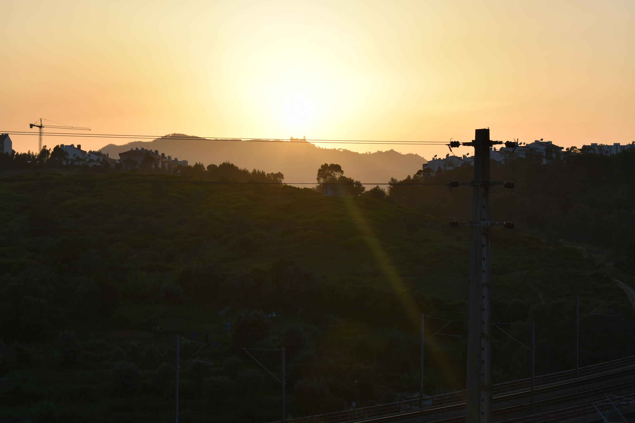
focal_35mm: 82
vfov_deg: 16.6
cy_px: 212
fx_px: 1455
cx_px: 318
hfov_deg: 24.6
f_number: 8
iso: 100
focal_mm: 55
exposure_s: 1/250
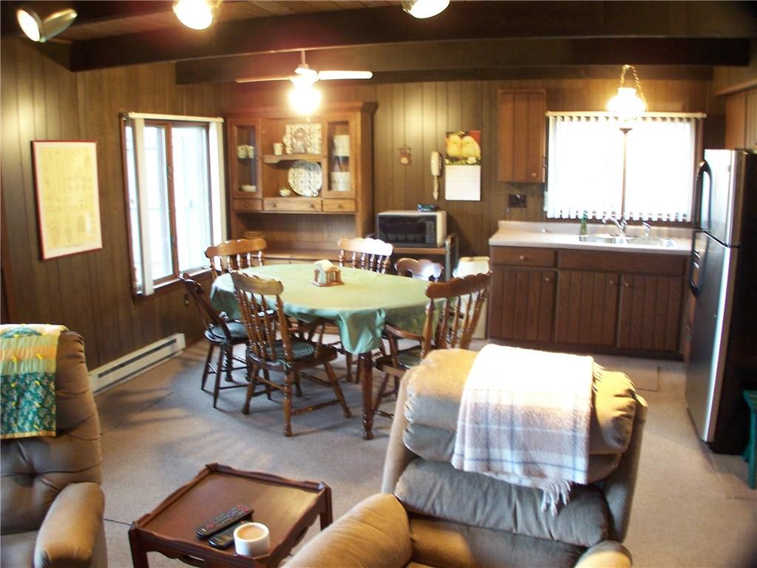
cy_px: 284
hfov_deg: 49.0
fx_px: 831
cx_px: 378
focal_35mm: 38
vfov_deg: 37.7
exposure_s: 1/3
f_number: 2.8
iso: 140
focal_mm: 6.3
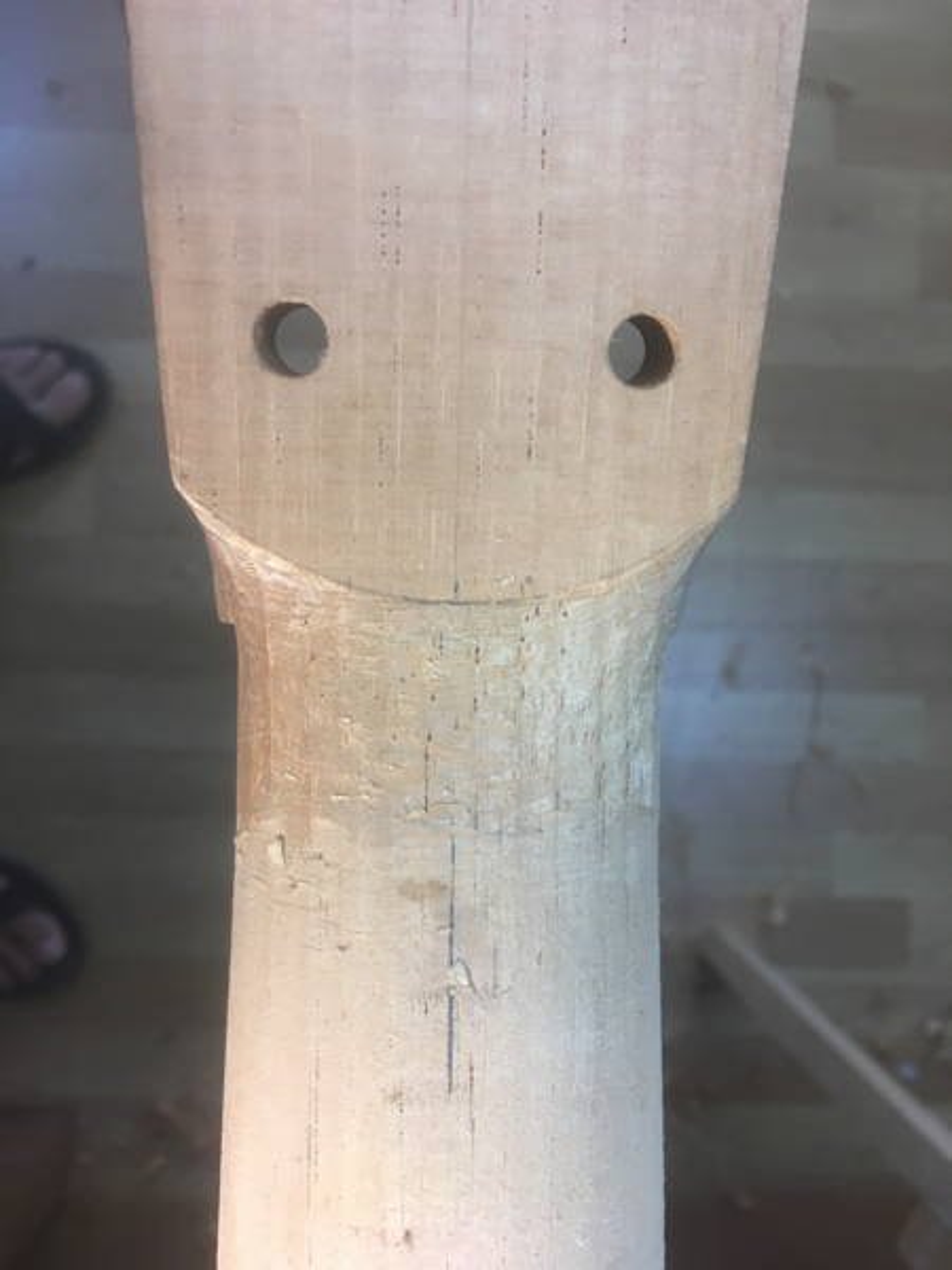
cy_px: 635
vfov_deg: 61.7
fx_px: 1063
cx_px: 476
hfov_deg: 48.2
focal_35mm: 29
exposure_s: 1/33
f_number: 2.2
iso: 40
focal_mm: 4.15
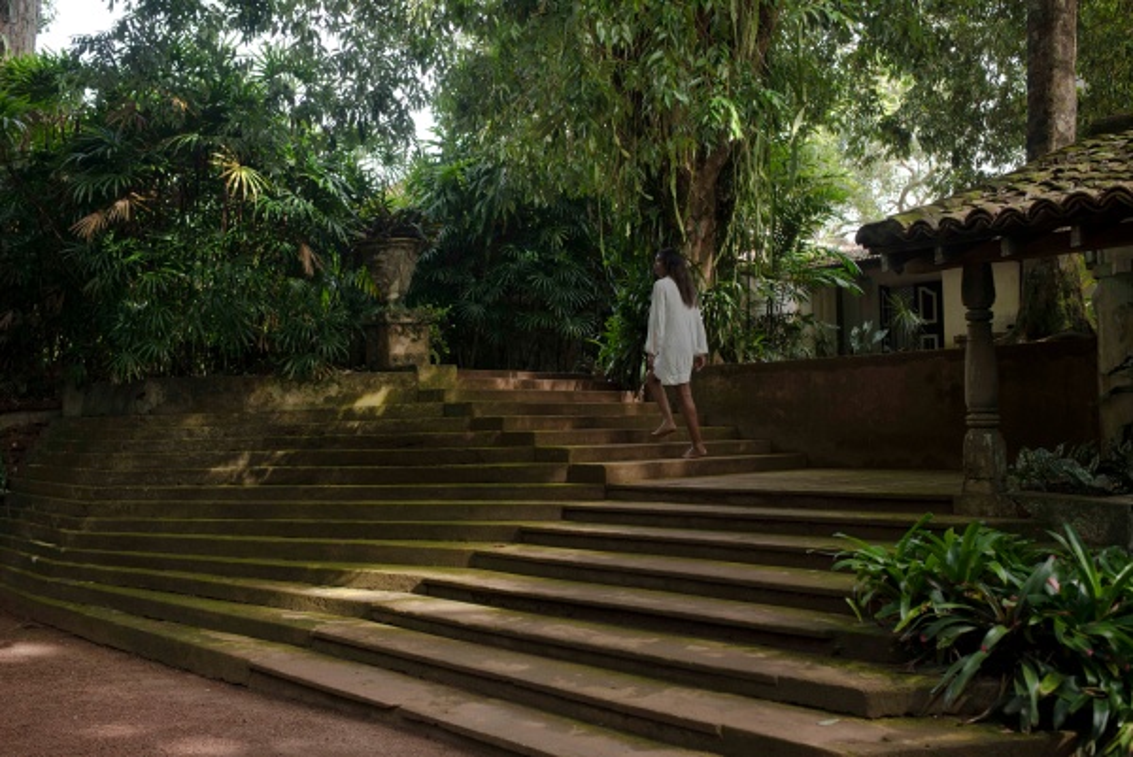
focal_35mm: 35
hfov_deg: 54.4
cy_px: 378
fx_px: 1102
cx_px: 566
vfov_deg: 37.9
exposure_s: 1/400
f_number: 3.2
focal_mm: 35
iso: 200
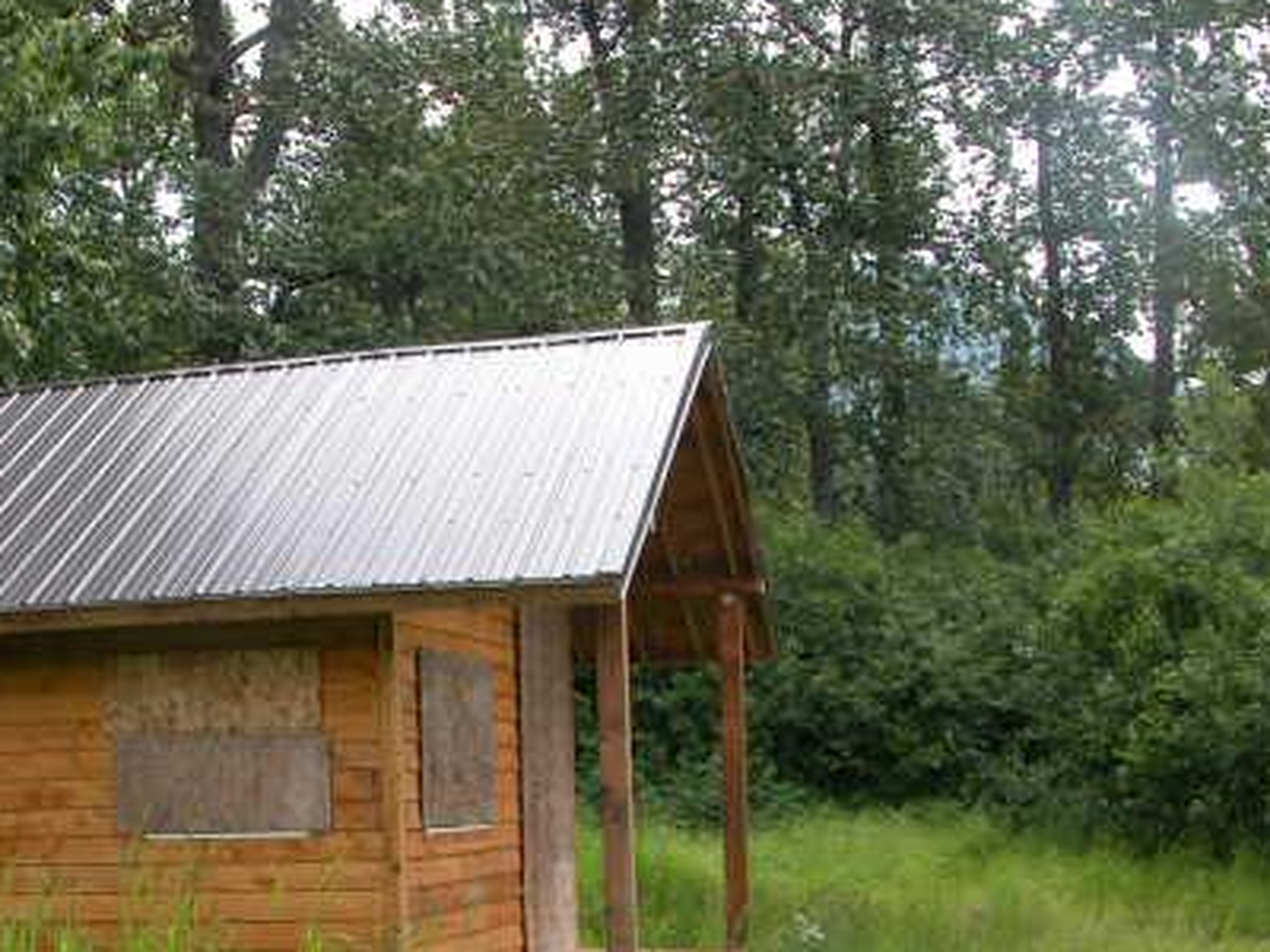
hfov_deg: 33.9
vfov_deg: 25.8
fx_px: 2055
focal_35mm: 56
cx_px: 371
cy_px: 701
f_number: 5
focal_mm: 8.9
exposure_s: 1/167
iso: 100
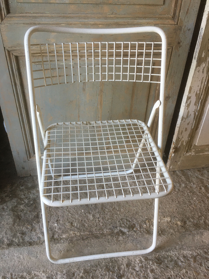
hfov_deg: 48.2
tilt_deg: -39.4
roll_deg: -3.2
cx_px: 104
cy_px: 140
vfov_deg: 61.7
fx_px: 233
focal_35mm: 29
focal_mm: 4.15
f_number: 2.2
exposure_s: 1/33
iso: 50
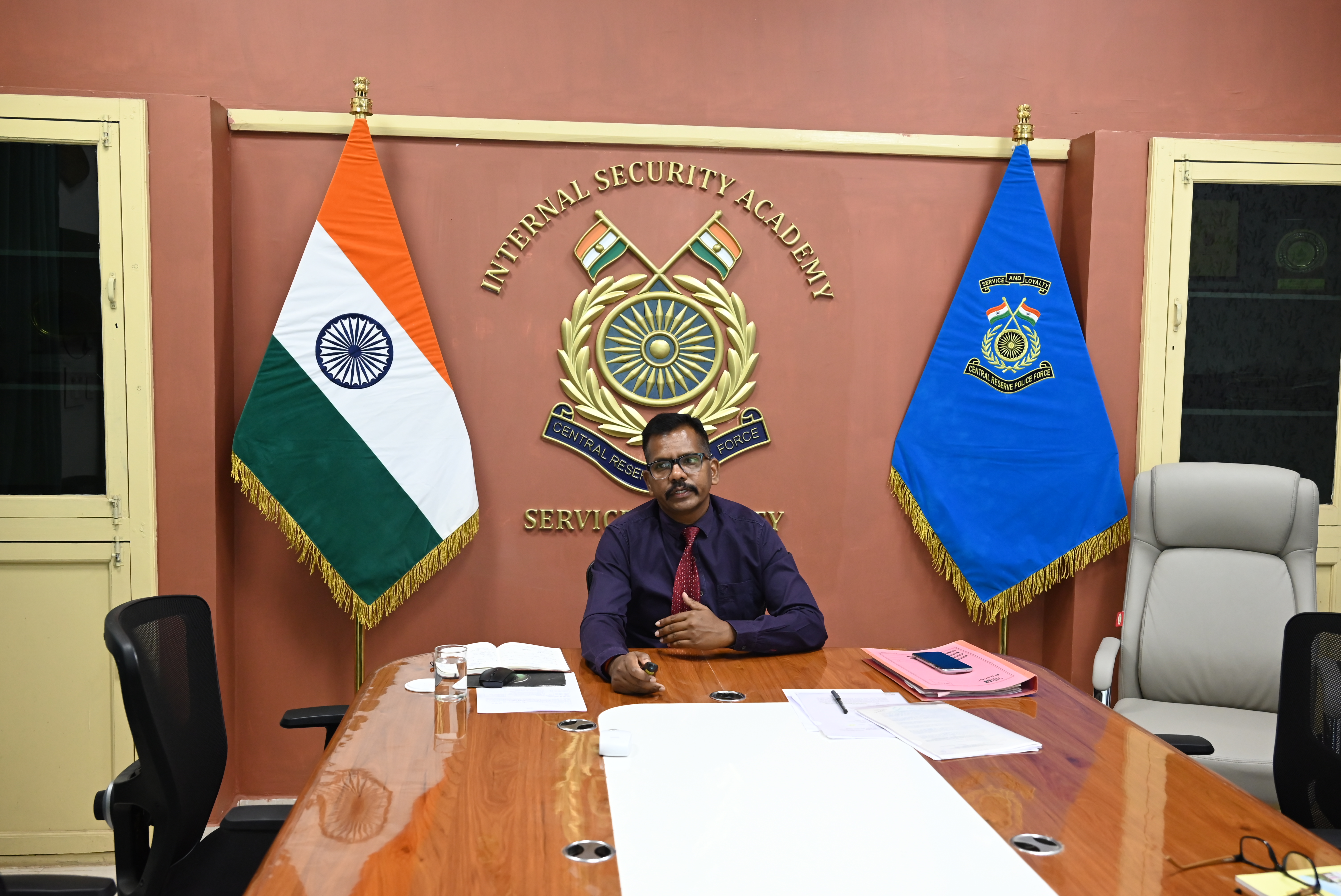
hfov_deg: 58.7
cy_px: 448
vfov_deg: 41.1
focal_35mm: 32
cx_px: 670
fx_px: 1192
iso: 2000
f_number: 4.5
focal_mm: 32
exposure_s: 1/100
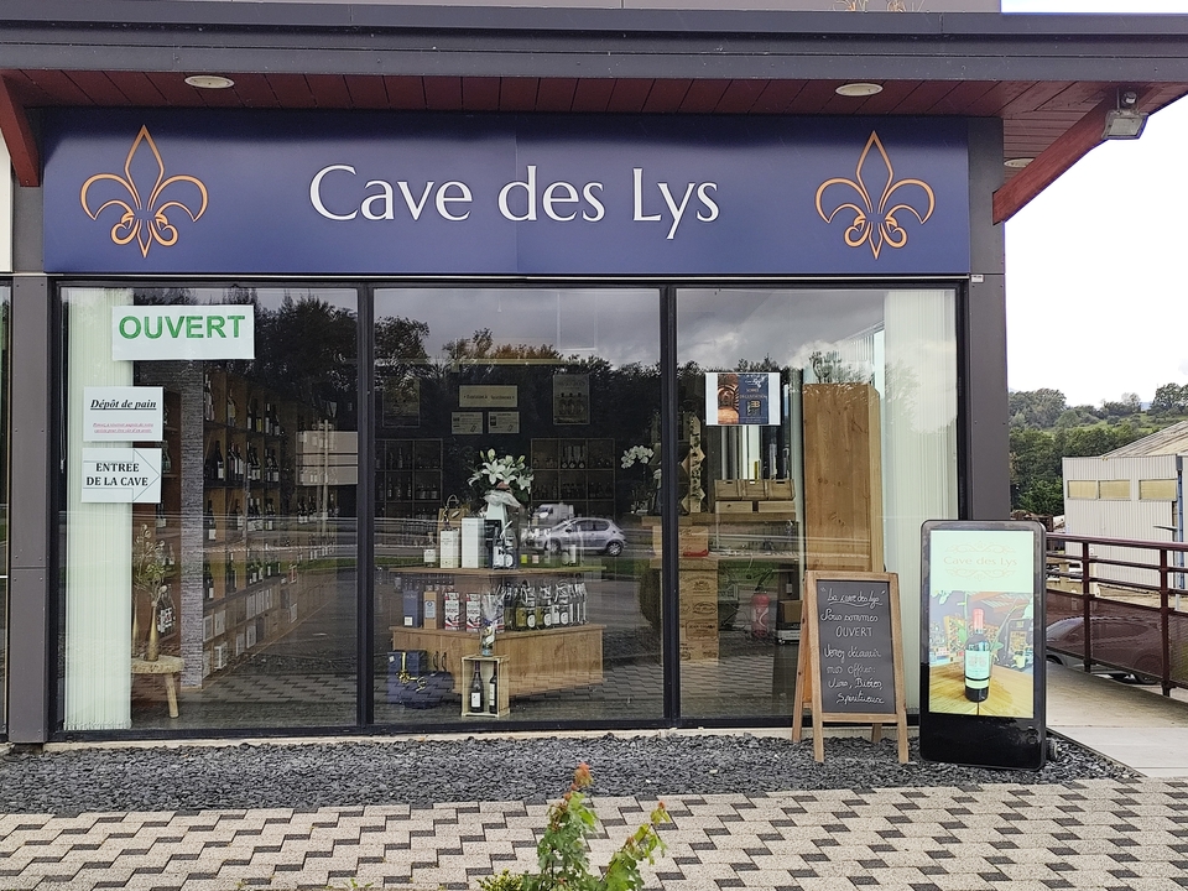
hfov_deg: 42.9
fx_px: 1510
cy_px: 446
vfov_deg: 32.9
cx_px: 594
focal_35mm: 44
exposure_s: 1/301
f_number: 1.65
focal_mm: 6.19
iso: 50
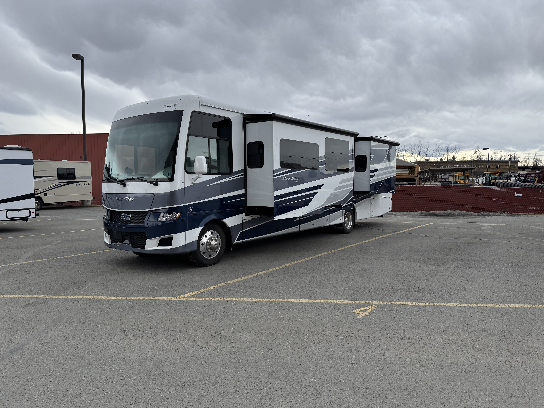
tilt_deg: -5.1
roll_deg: +0.6
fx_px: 377
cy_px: 204
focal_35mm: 24
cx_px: 272
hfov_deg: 71.6
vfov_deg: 56.8
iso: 80
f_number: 1.78
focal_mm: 6.76
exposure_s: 1/1238
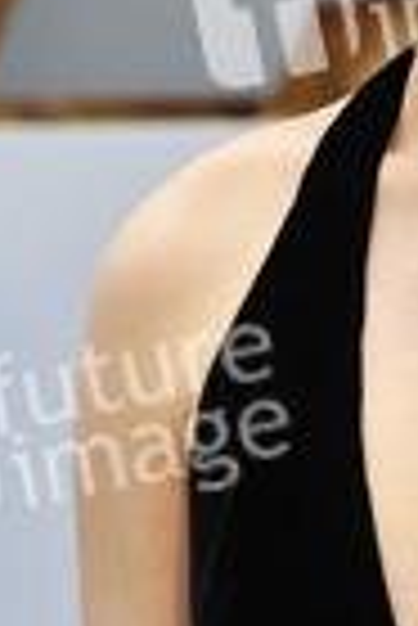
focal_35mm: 863
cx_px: 551
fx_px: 14992
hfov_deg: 1.6
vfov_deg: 2.4
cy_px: 207
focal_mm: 300
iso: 1000
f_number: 8
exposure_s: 1/250
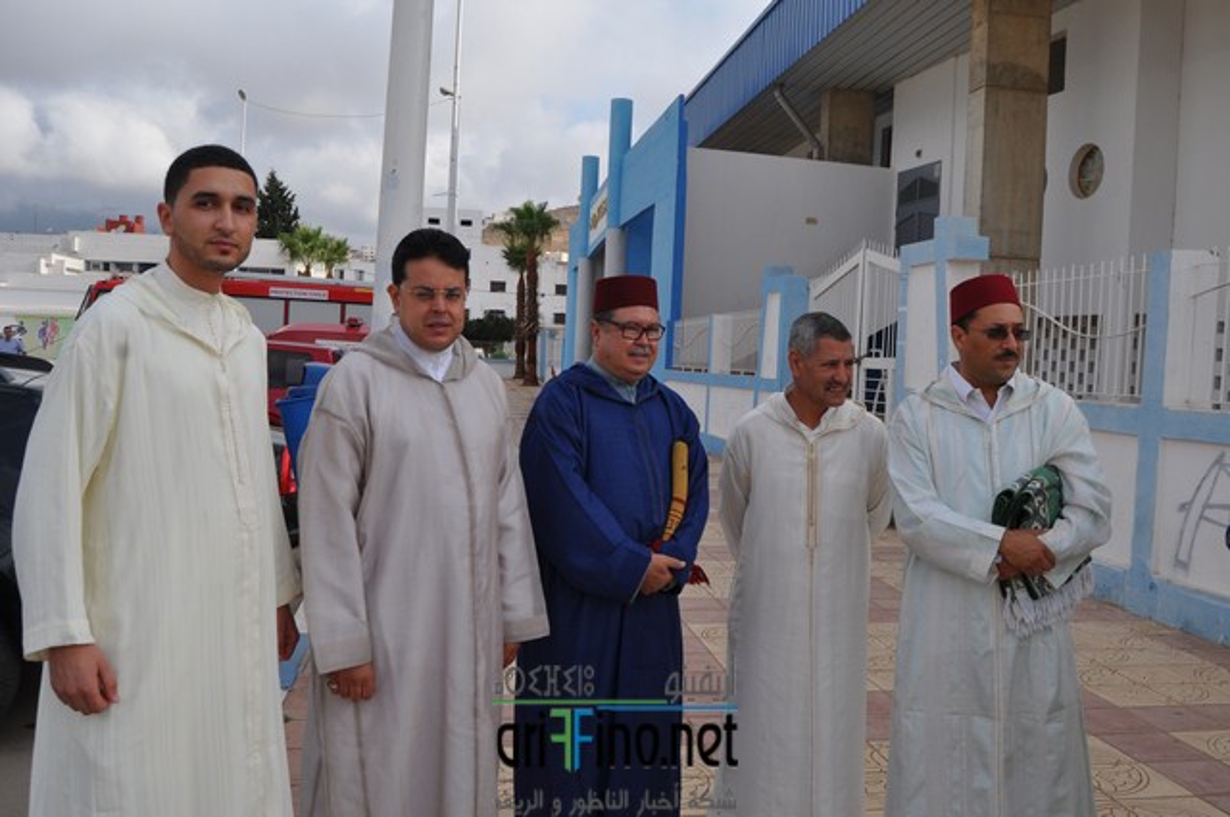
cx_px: 615
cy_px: 408
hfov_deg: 57.3
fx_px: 1126
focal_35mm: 33
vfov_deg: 39.9
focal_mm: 22
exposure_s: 1/320
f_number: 9
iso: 200
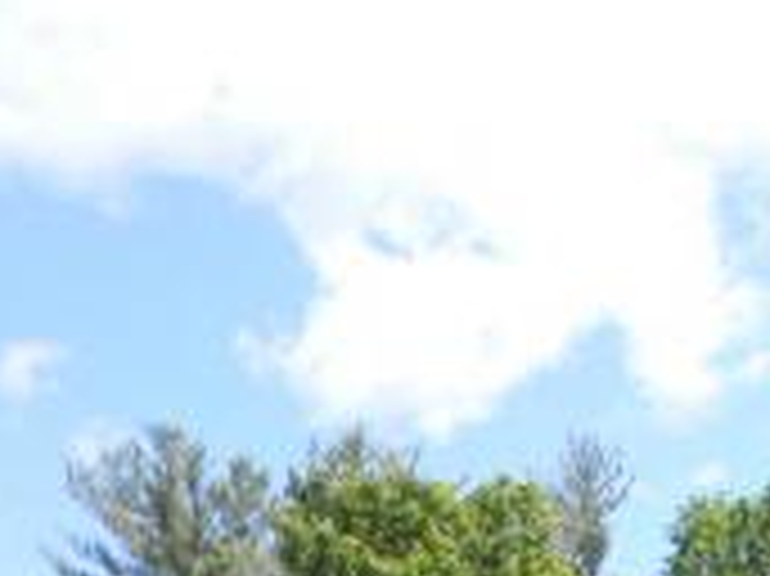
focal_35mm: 122
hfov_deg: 14.6
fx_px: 2712
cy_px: 956
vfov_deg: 11.4
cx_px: 1292
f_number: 3.7
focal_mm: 6.4
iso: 80
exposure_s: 1/356
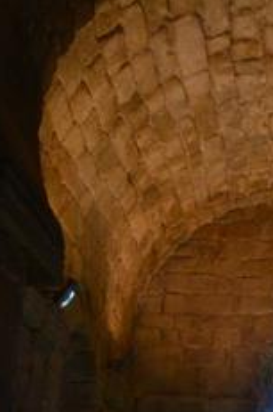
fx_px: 800
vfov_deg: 26.7
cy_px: 448
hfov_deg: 18.4
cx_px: 320
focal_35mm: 70
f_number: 8
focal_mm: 18
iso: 2000
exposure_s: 1/80
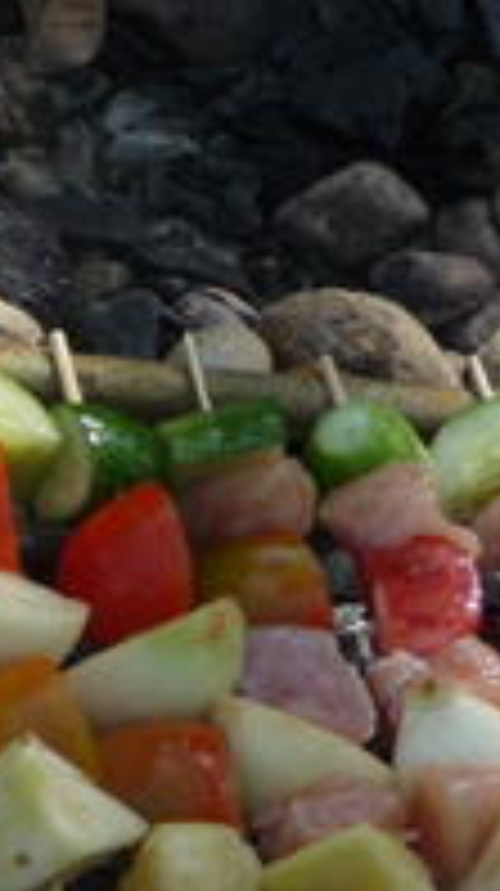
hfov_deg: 4.2
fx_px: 6711
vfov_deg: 7.6
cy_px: 731
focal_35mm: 284
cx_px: 1063
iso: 100
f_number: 4.7
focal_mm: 17.5
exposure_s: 1/250
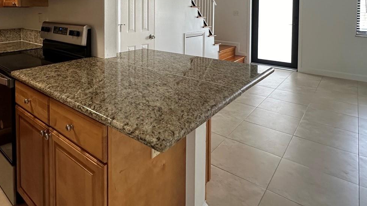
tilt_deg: -0.9
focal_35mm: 25
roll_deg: -0.3
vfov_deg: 41.9
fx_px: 243
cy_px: 17
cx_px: 141
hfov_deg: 73.0
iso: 200
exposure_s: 1/120
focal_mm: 2.22
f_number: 2.2
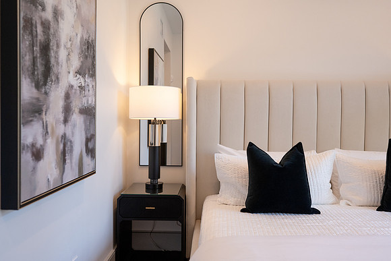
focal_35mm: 35
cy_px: 130
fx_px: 380
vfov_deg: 37.9
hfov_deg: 54.4
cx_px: 196
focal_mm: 35
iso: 800
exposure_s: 1/200
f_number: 4
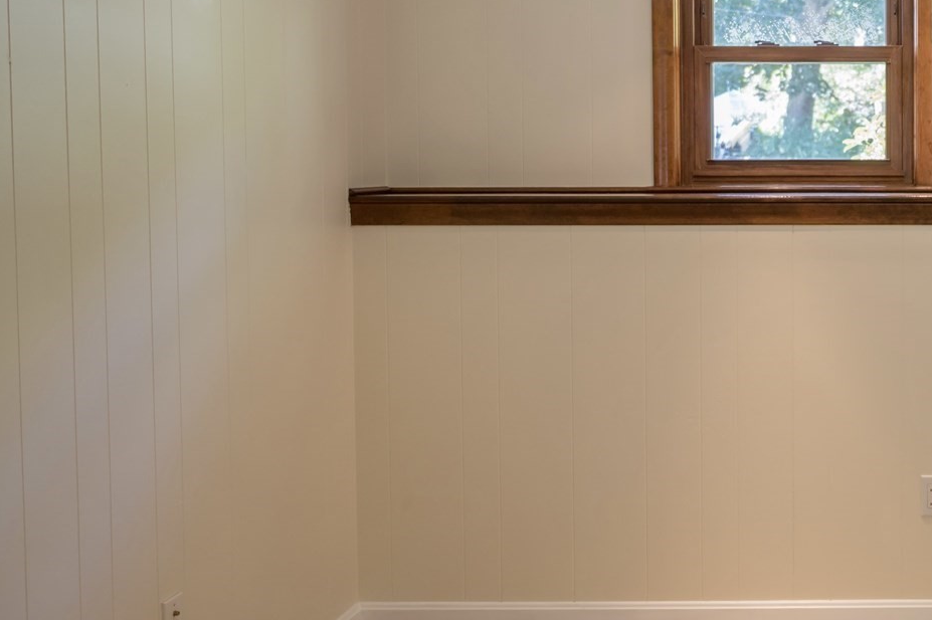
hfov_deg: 34.0
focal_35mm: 53
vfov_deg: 25.4
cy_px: 212
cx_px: 947
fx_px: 1371
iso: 400
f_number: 4
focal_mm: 24
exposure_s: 1/40
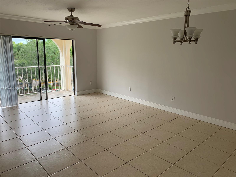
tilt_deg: -11.7
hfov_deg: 67.3
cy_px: 88
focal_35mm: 26
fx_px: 177
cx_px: 118
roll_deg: -1.3
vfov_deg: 53.1
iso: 25
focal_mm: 4.25
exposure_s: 1/122
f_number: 1.8
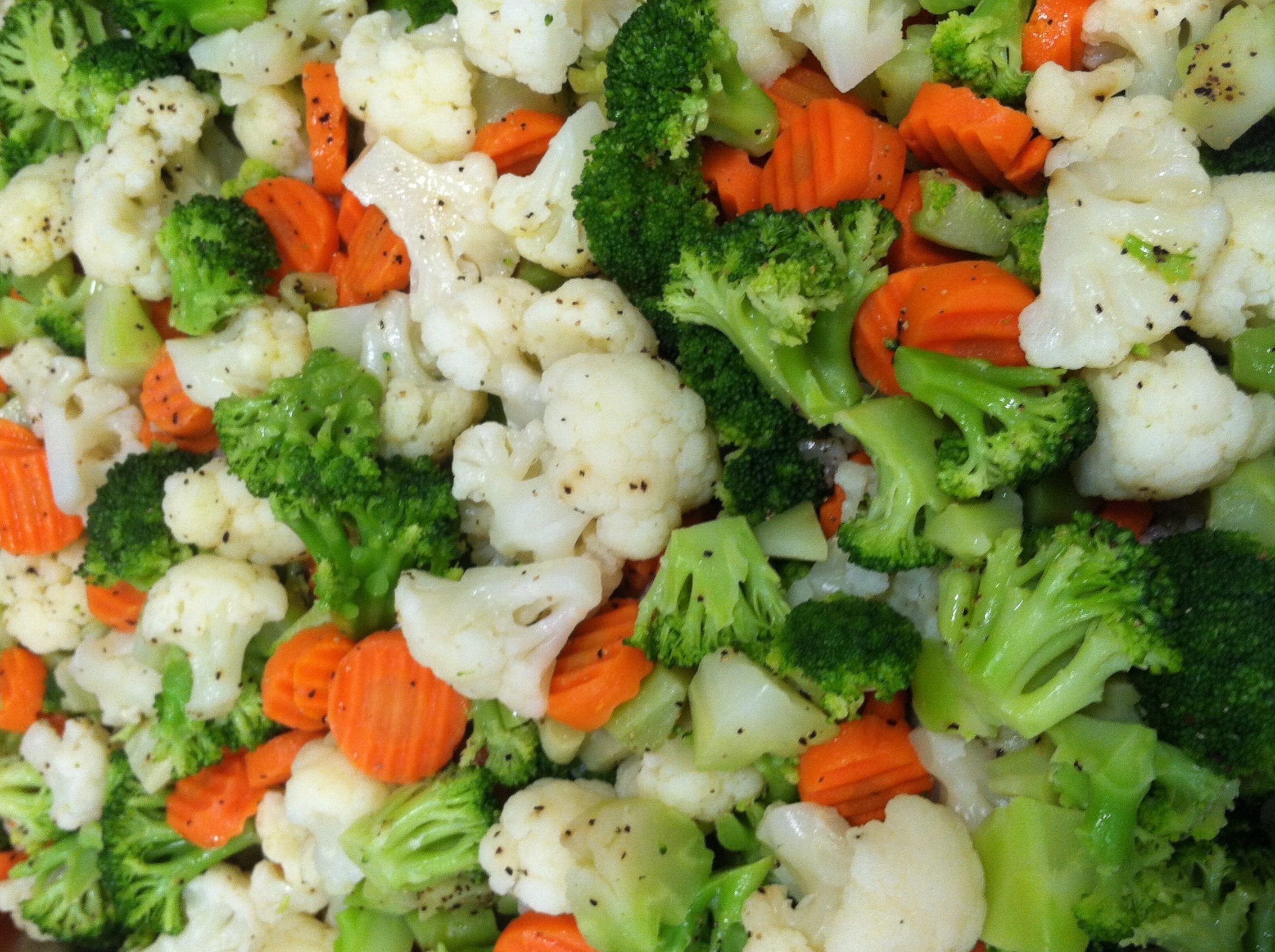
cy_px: 458
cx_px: 555
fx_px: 1471
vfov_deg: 35.9
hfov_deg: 46.7
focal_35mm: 40
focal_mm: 3.85
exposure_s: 1/15
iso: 100
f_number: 2.8
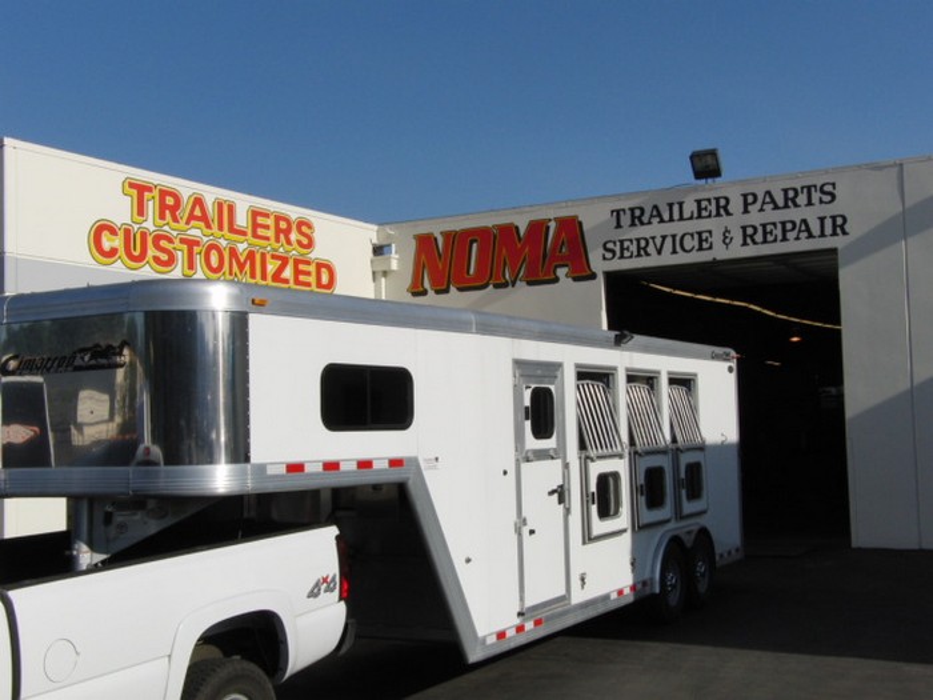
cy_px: 350
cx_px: 466
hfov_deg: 42.1
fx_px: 1213
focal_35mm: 45
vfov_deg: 32.2
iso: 100
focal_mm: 7.9
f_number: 7.3
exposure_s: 1/640
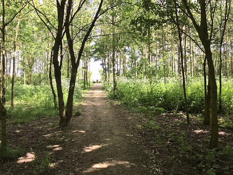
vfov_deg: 45.4
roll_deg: +0.6
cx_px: 116
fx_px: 209
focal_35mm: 31
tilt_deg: -0.9
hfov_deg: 58.4
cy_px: 88
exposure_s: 1/105
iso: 25
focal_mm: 3.3
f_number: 2.4
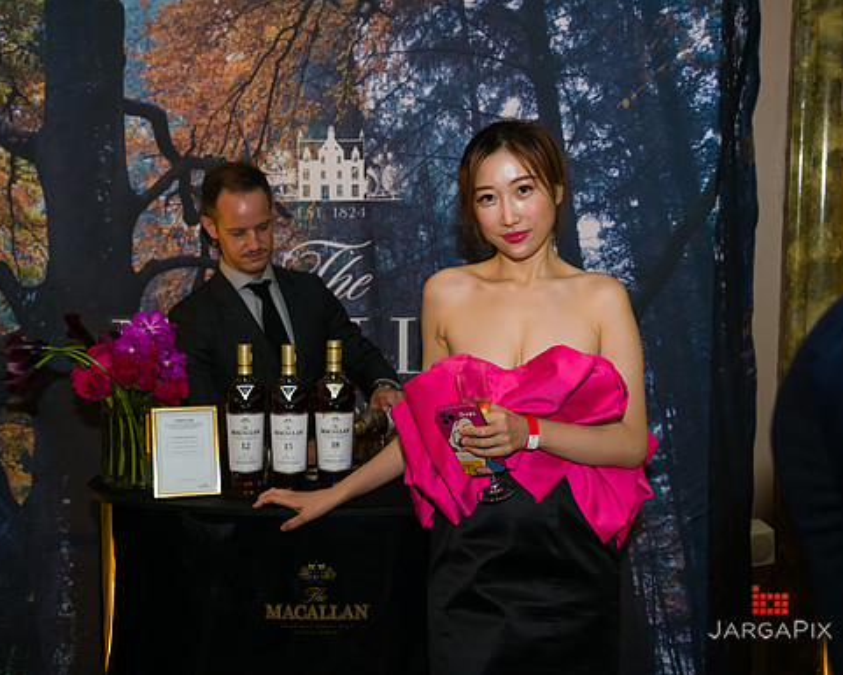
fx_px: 1073
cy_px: 338
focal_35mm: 43
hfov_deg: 42.8
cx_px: 368
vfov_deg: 34.9
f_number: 3.2
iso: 1600
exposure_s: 1/125
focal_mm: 38
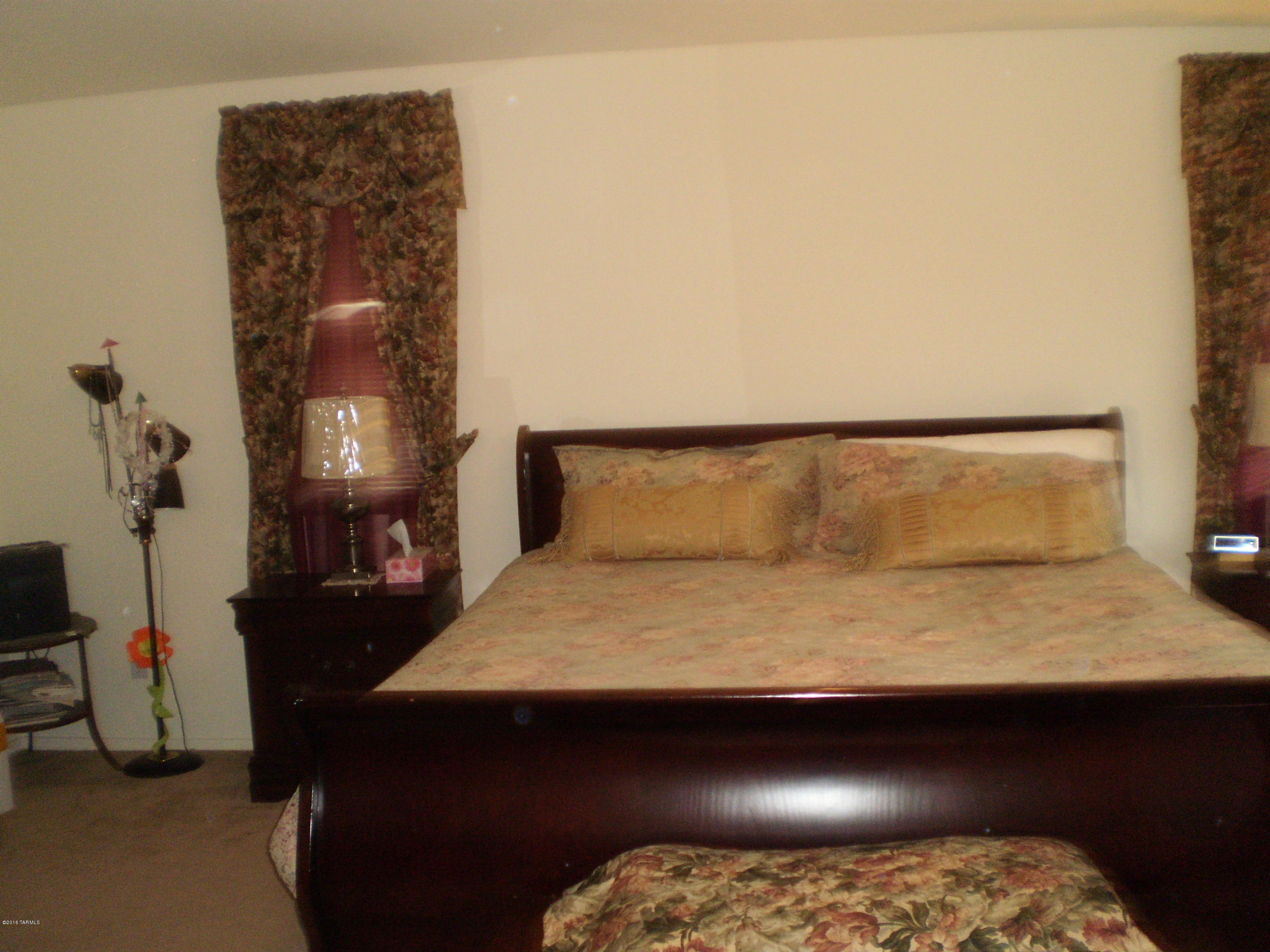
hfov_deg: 51.4
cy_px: 476
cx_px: 635
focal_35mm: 36
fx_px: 1321
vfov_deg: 39.7
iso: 200
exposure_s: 1/30
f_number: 3.1
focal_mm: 6.3
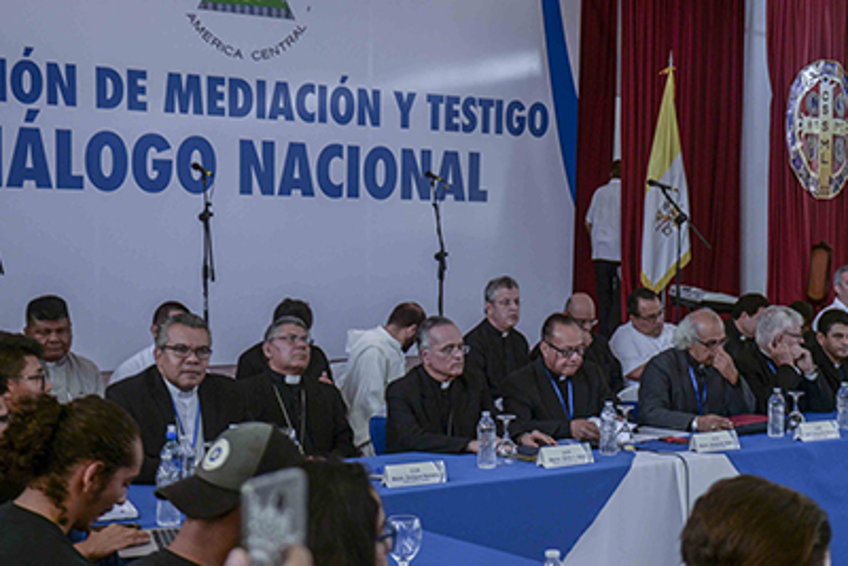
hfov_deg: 33.3
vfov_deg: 22.6
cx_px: 522
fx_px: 1414
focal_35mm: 60
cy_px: 344
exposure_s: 1/320
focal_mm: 32
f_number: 4
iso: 640
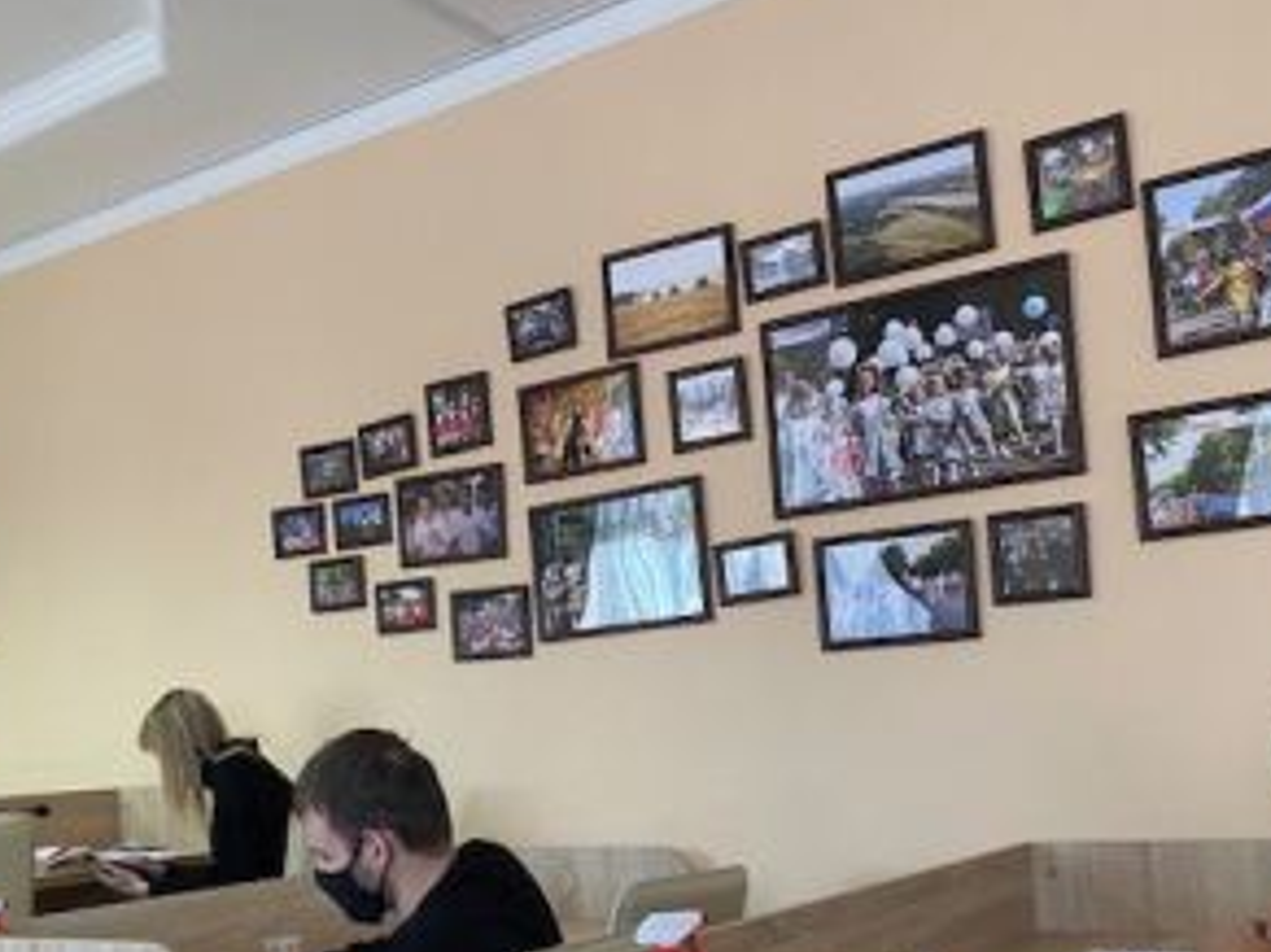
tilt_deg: +2.0
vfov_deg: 35.2
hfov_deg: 46.1
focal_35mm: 40
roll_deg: +3.8
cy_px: 699
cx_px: 428
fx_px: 1468
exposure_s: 1/50
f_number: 1.8
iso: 160
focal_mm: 4.25
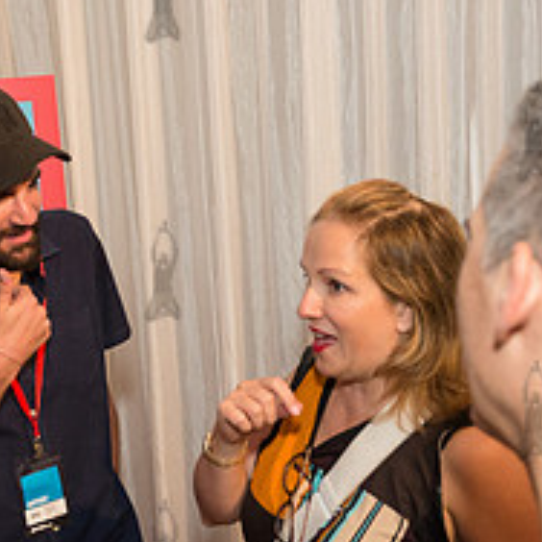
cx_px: 161
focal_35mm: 63
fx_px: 1116
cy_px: 270
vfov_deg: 27.3
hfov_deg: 27.1
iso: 2500
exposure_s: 1/500
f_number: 4
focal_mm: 24
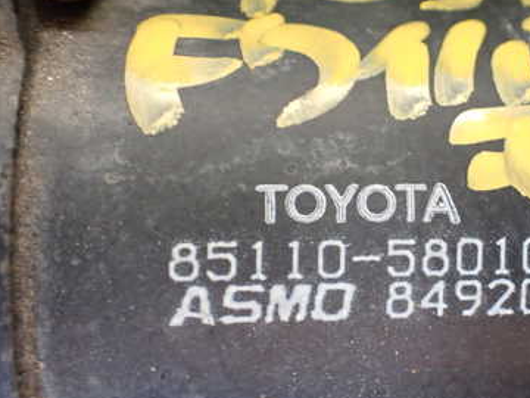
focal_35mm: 50
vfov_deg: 29.1
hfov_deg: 36.6
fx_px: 766
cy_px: 209
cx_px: 437
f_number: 2.3
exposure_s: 1/125
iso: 500
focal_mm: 5.4
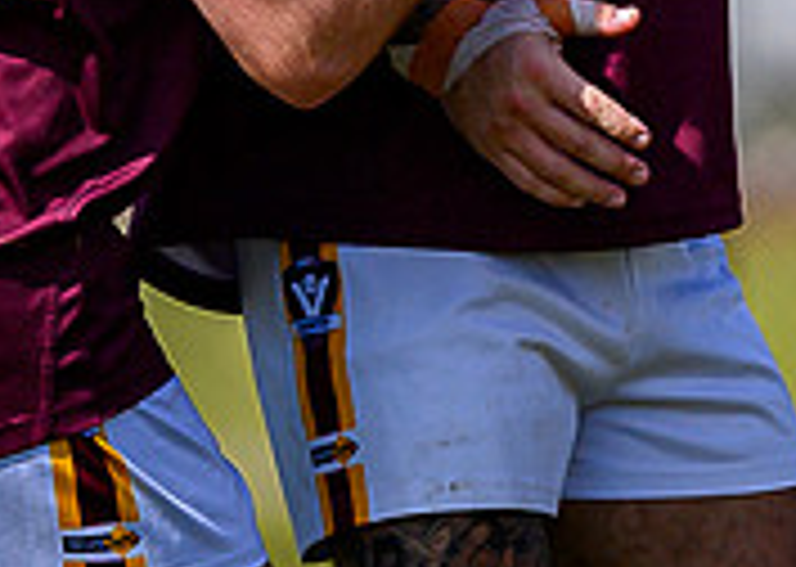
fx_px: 75331
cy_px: -41
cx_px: 453
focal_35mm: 3336
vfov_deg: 0.4
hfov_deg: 0.6
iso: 180
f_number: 4
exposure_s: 1/2500
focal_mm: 500
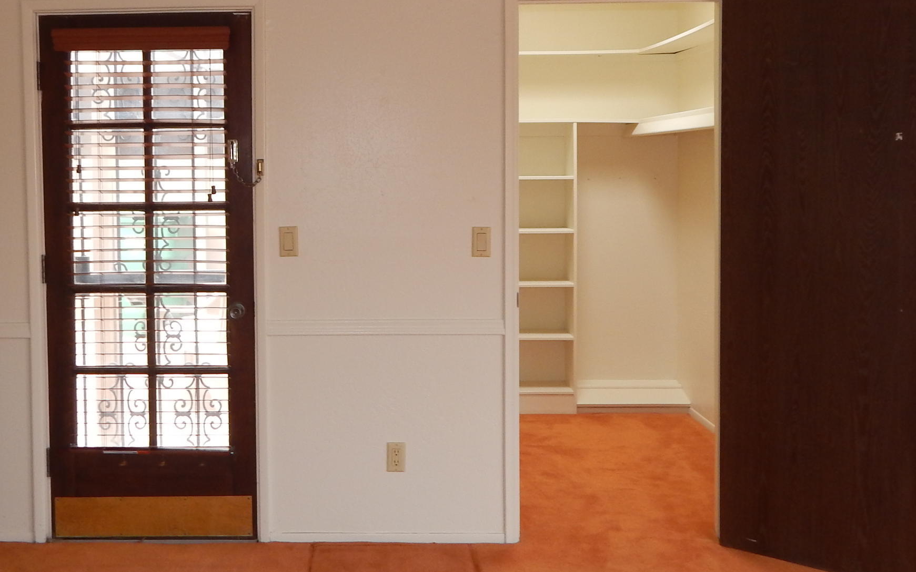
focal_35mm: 42
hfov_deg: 46.6
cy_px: 199
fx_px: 1048
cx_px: 326
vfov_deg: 30.4
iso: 125
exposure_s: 1/40
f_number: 3
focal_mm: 4
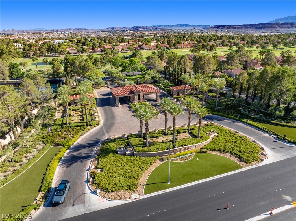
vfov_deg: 56.7
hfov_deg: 71.6
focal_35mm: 24
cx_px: 148
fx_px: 205
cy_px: 110
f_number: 2.8
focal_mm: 12.29
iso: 160
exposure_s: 1/400
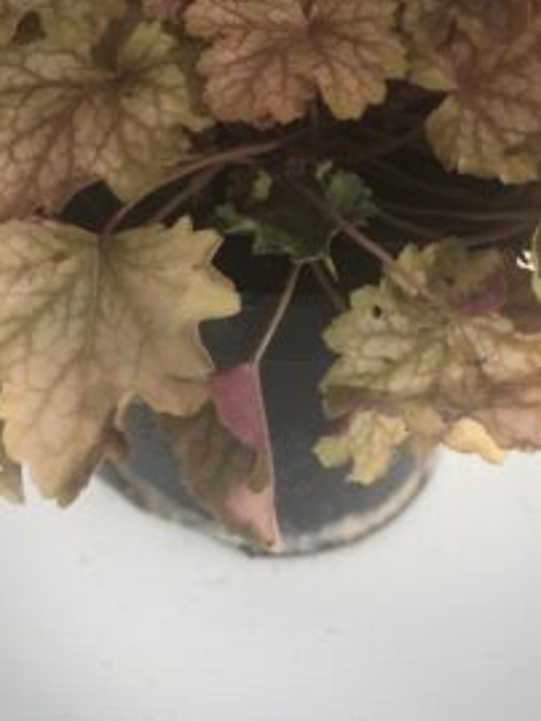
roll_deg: -2.2
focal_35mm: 103
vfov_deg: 18.6
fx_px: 2145
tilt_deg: -37.2
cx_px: 268
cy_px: 9
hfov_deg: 14.4
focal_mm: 6
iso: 16
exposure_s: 1/552
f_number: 2.4
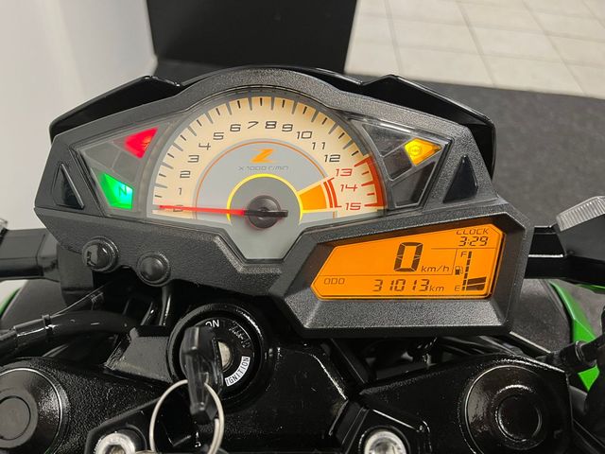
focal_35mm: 26
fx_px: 454
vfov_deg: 53.1
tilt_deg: -47.9
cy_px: 227
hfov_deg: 67.3
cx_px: 302
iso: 160
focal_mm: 5.1
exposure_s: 1/50
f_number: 1.6
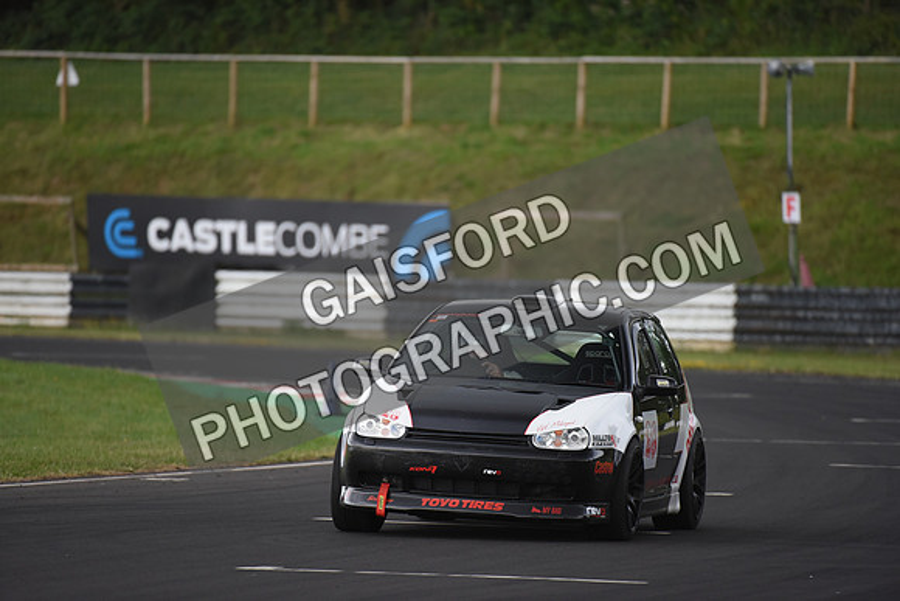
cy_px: 300
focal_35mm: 400
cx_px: 450
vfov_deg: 3.4
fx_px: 10002
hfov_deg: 5.2
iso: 1600
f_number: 4
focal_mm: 400
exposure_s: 1/1000
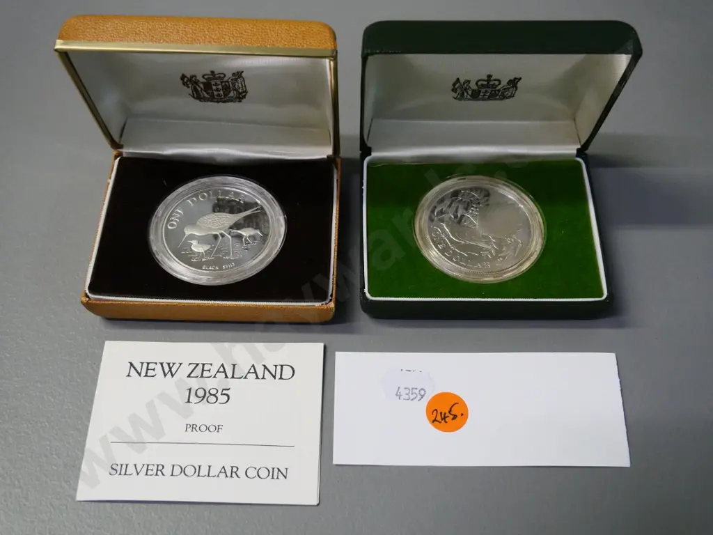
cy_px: 268
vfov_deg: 36.0
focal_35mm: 40
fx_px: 824
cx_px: 356
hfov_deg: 46.8
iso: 3200
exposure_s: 1/200
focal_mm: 20
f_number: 5
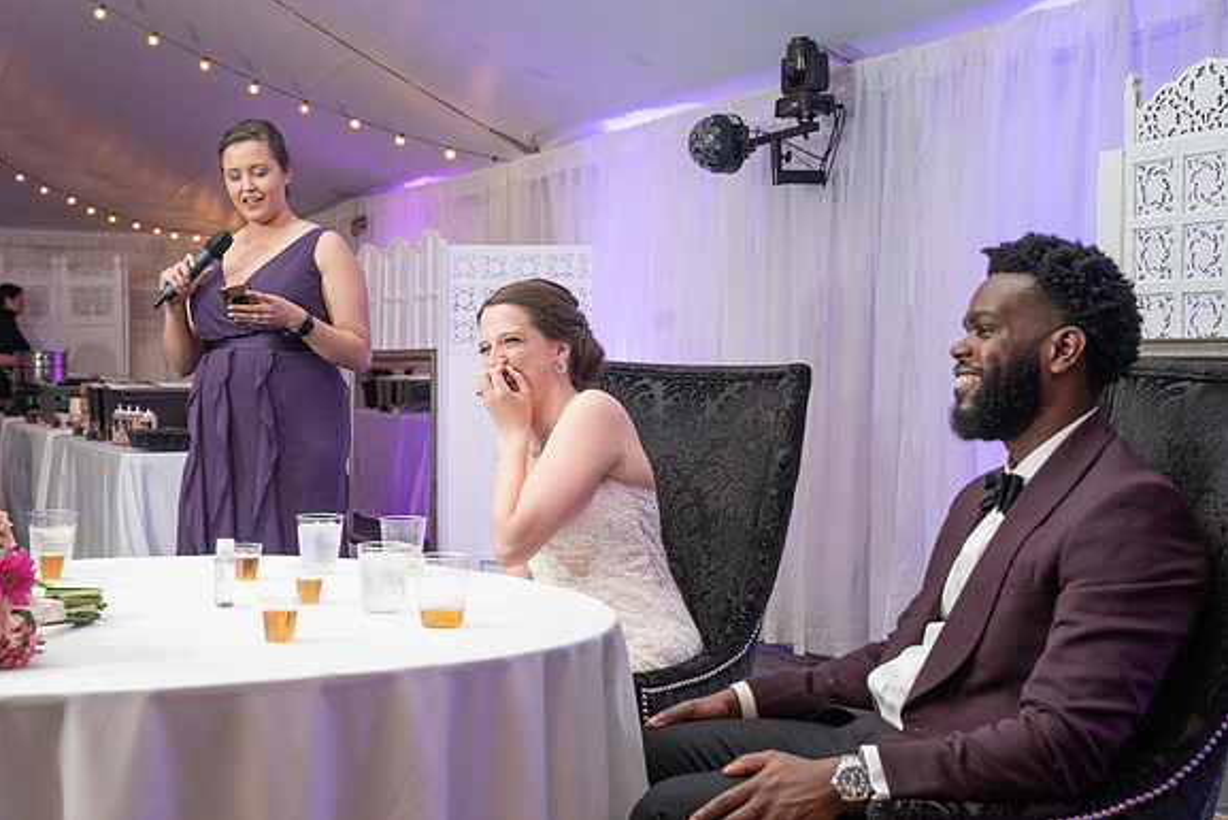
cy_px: 371
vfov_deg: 26.0
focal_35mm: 52
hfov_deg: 38.2
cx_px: 612
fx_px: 1774
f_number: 5.6
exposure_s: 1/100
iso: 2000
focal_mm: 46
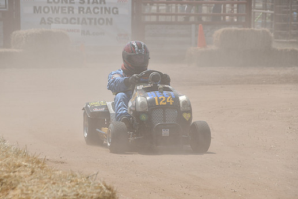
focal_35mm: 310
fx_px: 2567
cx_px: 135
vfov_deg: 4.4
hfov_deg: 6.6
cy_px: 99
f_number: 8
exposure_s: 1/500
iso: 100
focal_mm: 185
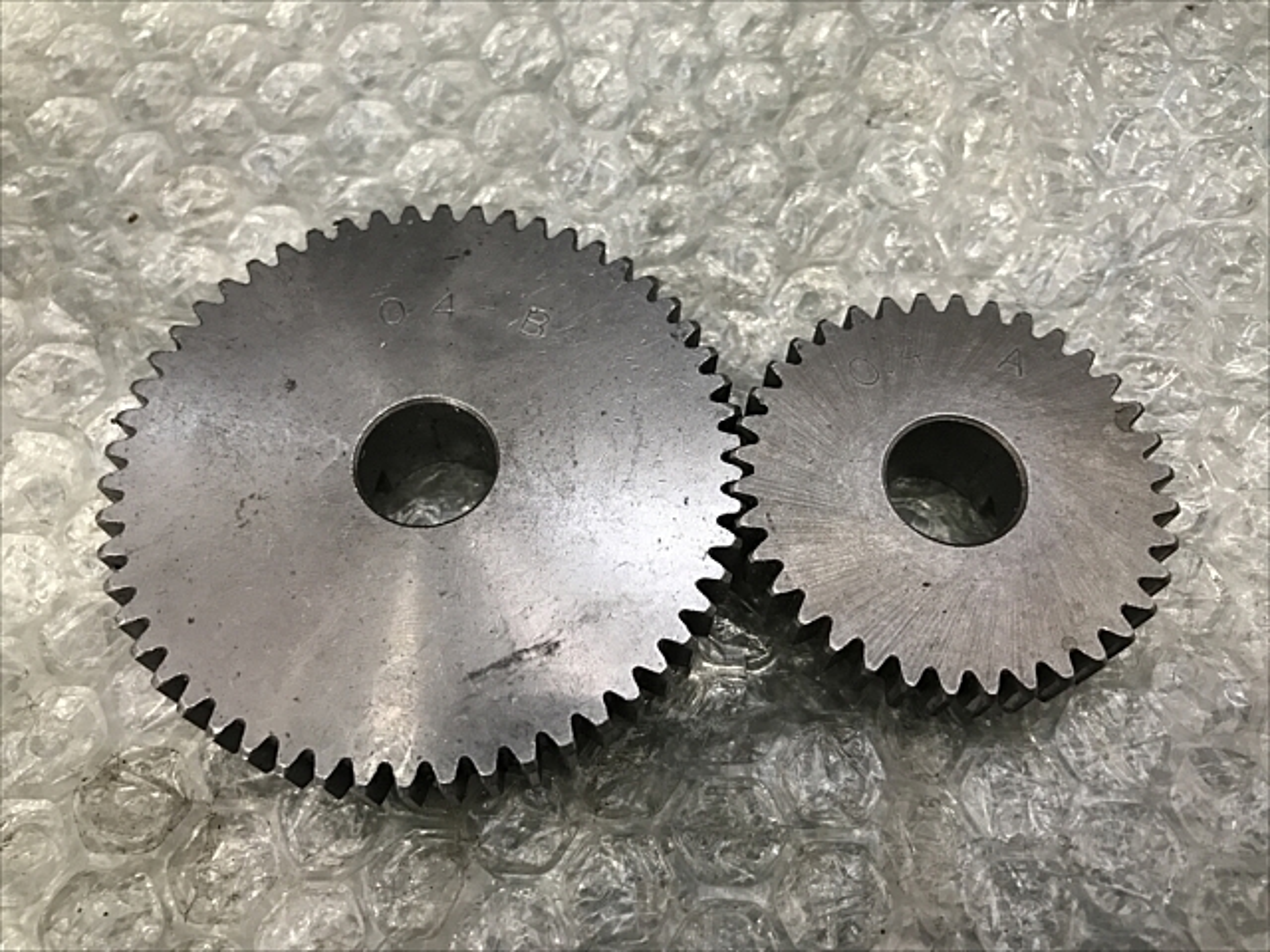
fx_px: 1027
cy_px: 476
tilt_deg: -64.8
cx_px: 635
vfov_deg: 49.7
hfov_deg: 63.4
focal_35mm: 28
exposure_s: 1/15
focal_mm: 3.99
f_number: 1.8
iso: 40
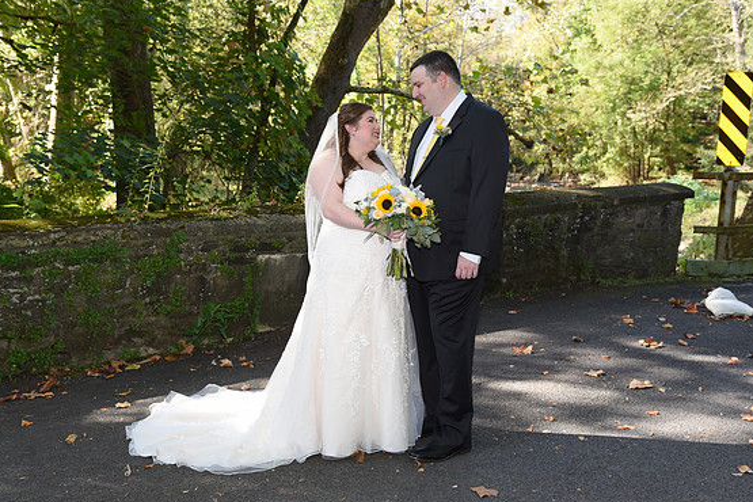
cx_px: 364
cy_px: 250
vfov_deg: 29.2
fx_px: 962
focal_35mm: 46
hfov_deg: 42.7
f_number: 5.6
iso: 640
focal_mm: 44
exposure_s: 1/200
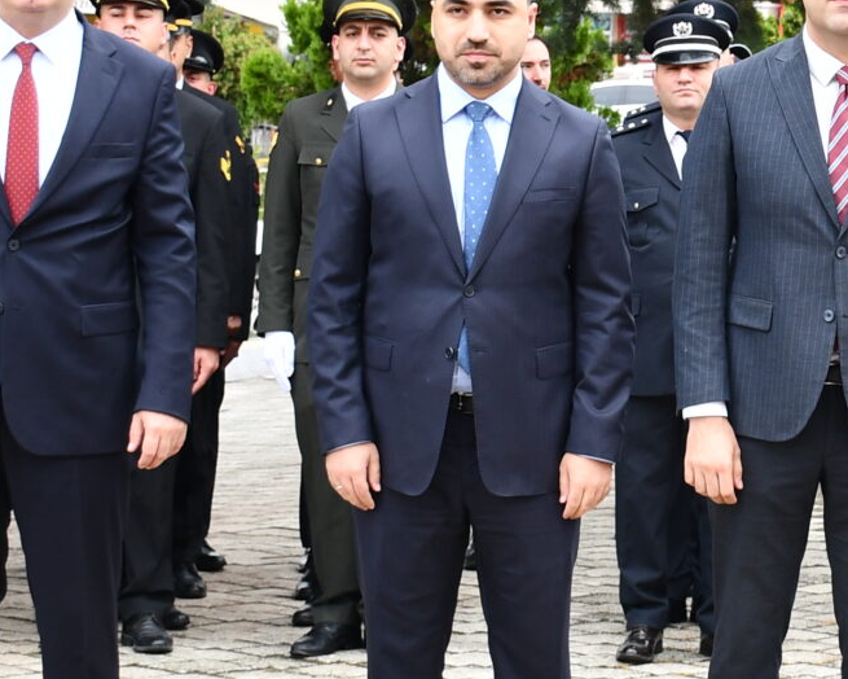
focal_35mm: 132
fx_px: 3313
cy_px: 116
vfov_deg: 11.6
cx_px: 887
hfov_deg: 14.3
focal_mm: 24
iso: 250
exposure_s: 1/100
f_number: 5
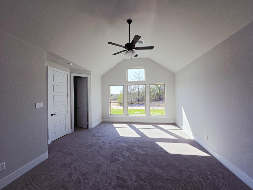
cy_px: 95
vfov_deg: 89.9
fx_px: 95
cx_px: 126
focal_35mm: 13
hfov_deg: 106.2
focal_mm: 2.2
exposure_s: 1/1076
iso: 100
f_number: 2.2
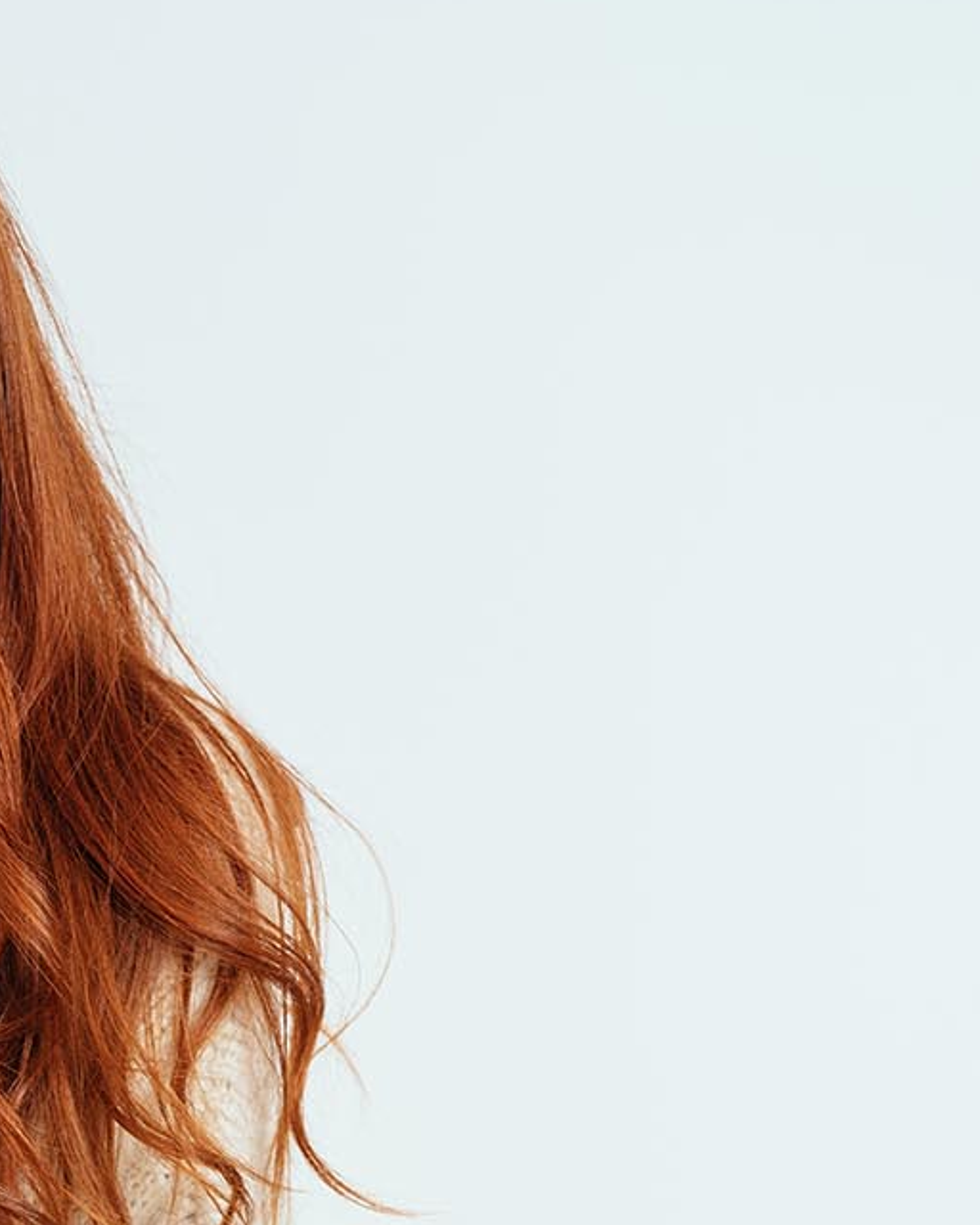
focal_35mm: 155
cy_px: 954
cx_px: -345
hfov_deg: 9.8
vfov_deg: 12.4
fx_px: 5620
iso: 100
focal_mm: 55
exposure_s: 1/160
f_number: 2.8
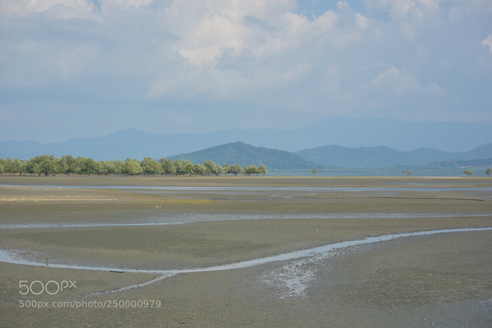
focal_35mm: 82
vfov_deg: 16.6
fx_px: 1128
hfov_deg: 24.6
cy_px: 164
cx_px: 246
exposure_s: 1/2000
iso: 160
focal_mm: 55
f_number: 4.5
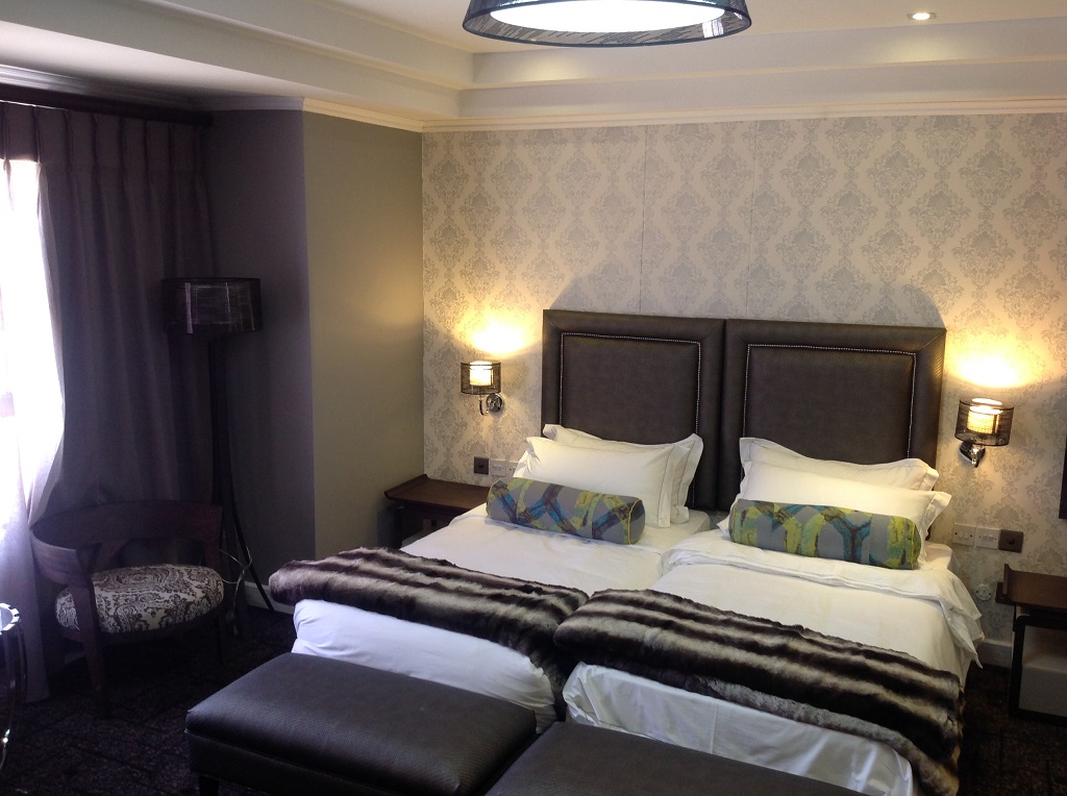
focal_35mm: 35
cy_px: 398
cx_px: 534
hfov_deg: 52.7
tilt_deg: -10.6
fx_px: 1077
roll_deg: -1.9
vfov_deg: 40.6
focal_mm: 4.28
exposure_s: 1/17
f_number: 2.4
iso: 80
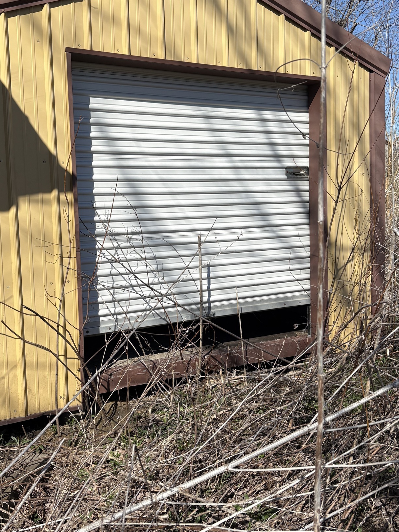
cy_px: 256
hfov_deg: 38.6
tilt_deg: -5.5
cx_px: 167
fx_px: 569
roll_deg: +2.2
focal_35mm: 37
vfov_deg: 50.1
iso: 50
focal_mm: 5.96
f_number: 1.6
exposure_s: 1/4608
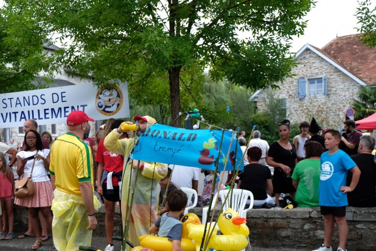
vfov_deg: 28.4
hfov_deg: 41.3
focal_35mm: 47
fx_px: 491
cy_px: 177
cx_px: 122
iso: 100
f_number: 3.2
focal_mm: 22.3
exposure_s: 1/20
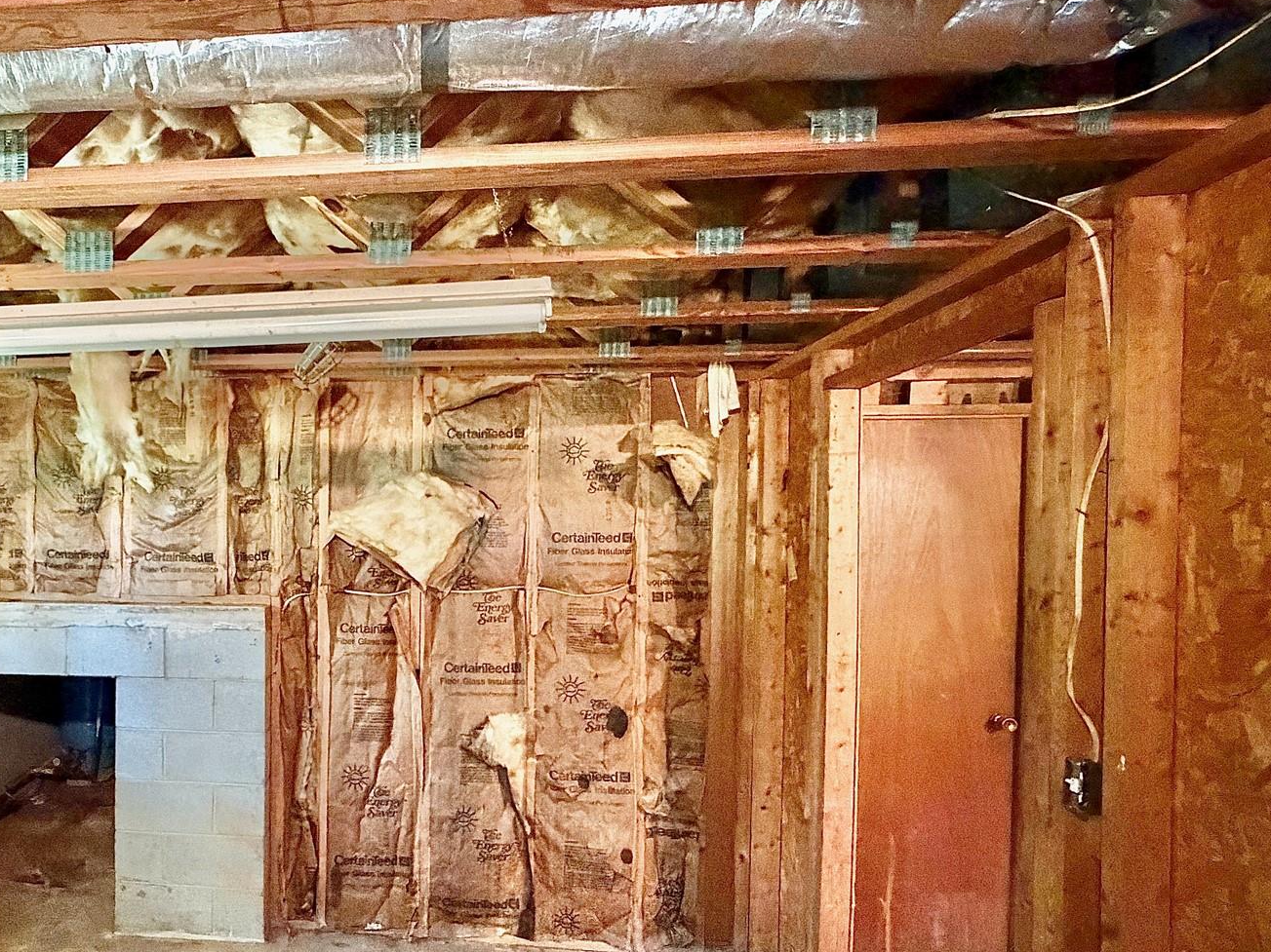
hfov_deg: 70.7
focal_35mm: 22
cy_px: 562
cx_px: 302
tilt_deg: -0.5
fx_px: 808
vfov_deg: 60.7
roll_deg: -0.1
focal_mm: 2.22
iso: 1600
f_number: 2.2
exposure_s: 1/30
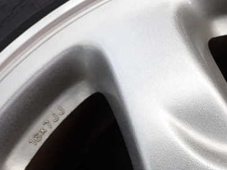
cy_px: 98
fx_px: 328
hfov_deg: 37.5
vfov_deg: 29.1
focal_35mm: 50
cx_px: 163
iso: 200
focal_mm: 5.4
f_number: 2.3
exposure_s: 1/40
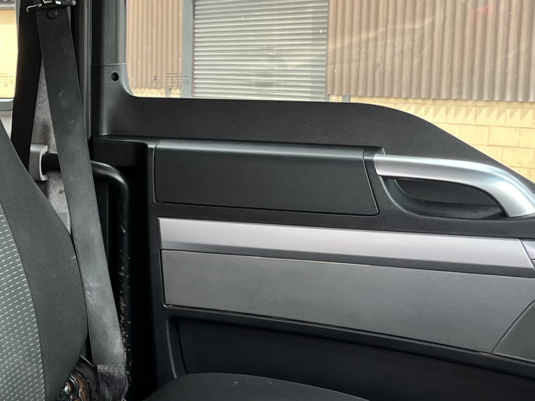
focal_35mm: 79
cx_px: -125
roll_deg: +1.2
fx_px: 1221
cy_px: 255
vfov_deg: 18.6
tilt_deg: -10.8
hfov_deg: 22.5
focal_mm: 5.1
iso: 50
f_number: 1.6
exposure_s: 1/182
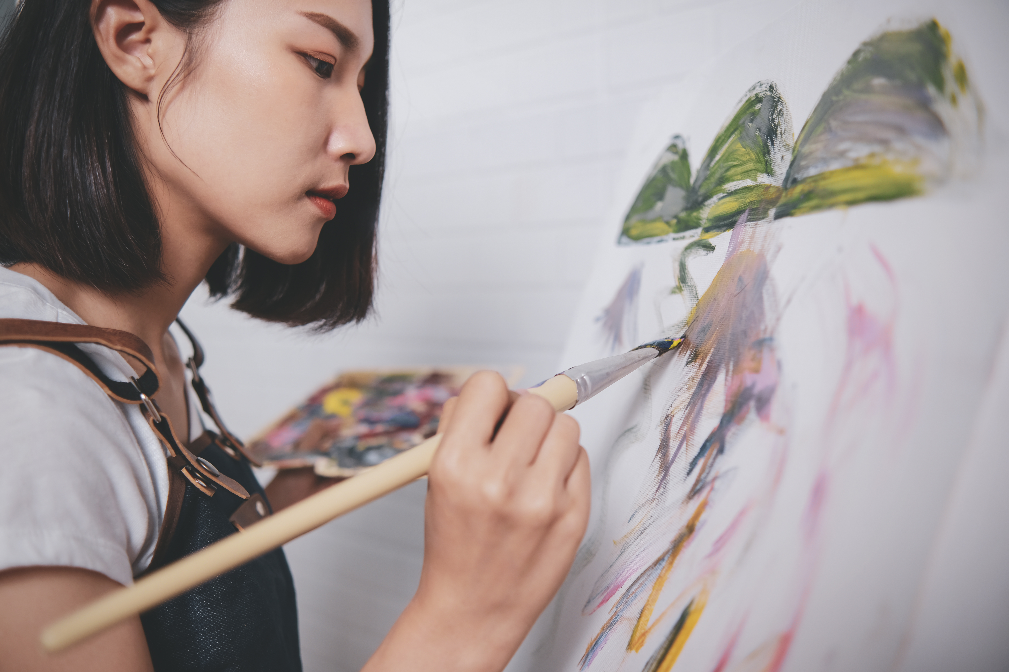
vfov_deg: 37.9
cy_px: 336
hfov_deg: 54.4
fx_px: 981
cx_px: 504
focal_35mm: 35
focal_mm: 23
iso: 200
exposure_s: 1/100
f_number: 2
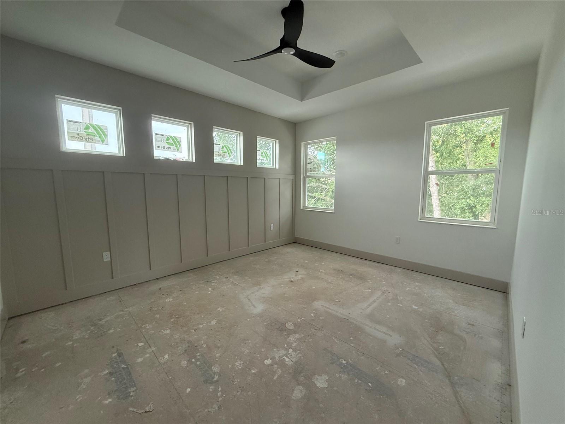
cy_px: 212
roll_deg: -0.3
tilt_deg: -5.8
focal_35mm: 14
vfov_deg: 85.7
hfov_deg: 102.1
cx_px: 282
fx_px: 229
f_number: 2.2
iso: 320
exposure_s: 1/99
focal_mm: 2.22
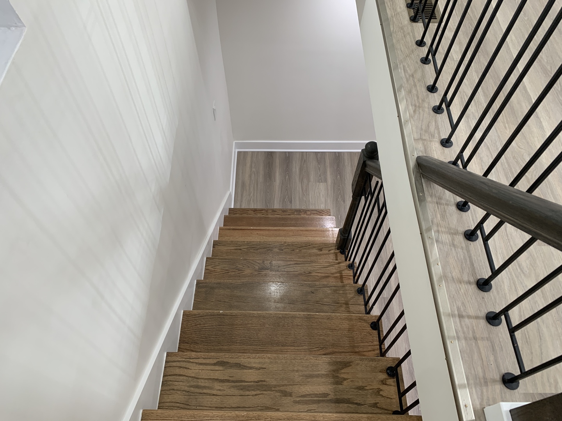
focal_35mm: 26
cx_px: 281
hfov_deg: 67.3
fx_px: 422
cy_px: 210
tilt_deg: -58.2
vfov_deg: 53.1
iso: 64
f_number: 1.8
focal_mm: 4.25
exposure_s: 1/60
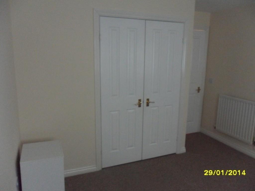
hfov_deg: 65.3
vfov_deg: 51.4
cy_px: 96
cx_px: 128
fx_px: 199
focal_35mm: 27
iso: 400
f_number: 3.5
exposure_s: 1/15
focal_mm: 4.9
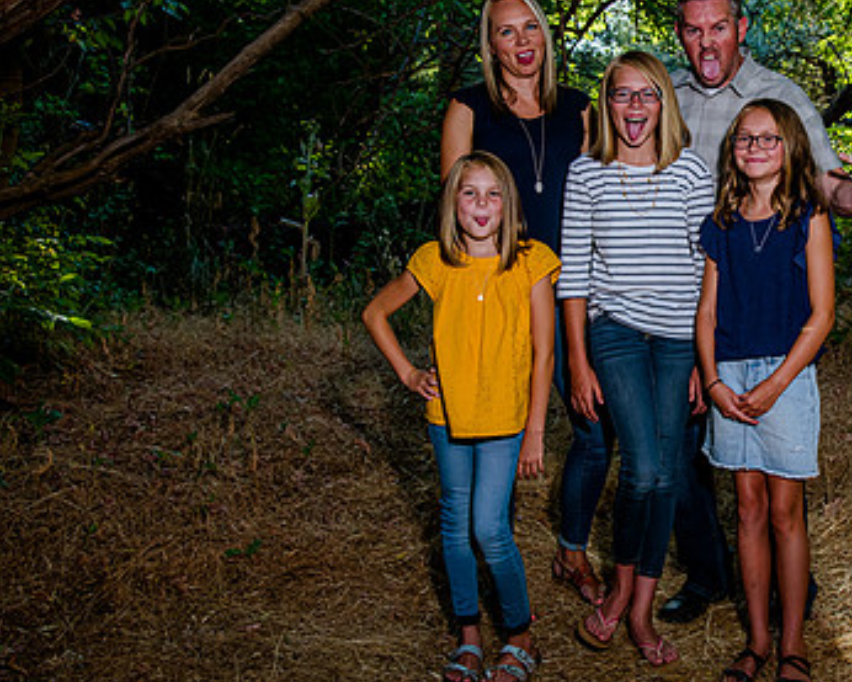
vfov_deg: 27.1
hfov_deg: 32.4
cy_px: 267
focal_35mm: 56
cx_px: 708
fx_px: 1412
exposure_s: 1/250
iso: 500
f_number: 7.1
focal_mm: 34
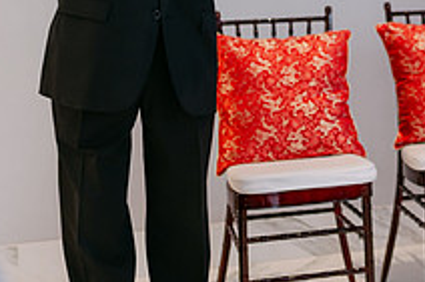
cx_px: 429
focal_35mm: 97
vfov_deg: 13.9
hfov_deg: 20.4
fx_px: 1144
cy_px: -3
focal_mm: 35
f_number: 1.4
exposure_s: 1/125
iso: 250
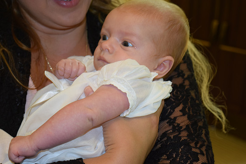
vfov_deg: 18.9
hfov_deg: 28.1
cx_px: 123
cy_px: 82
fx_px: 492
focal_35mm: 72
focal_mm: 48
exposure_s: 1/60
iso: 800
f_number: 5.3
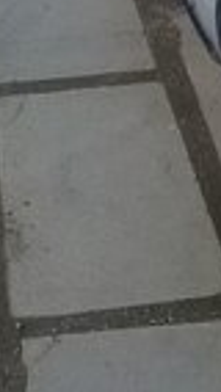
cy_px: -246
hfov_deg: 10.0
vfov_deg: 16.1
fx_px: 1228
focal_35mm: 118
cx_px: 309
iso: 50
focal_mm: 3.3
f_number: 2.2
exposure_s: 1/6711
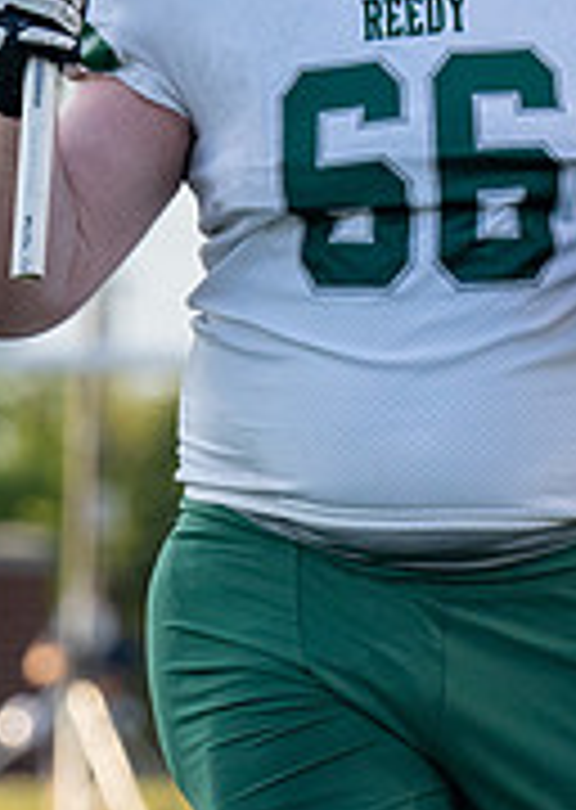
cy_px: 517
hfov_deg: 1.6
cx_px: 625
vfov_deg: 2.2
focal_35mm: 901
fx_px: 20696
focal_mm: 148
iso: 400
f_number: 4
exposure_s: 1/1600
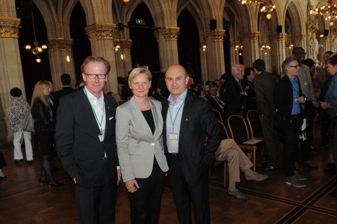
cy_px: 112
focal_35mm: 33
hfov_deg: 57.3
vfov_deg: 39.9
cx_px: 168
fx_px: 309
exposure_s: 1/60
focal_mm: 22
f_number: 5.6
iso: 640
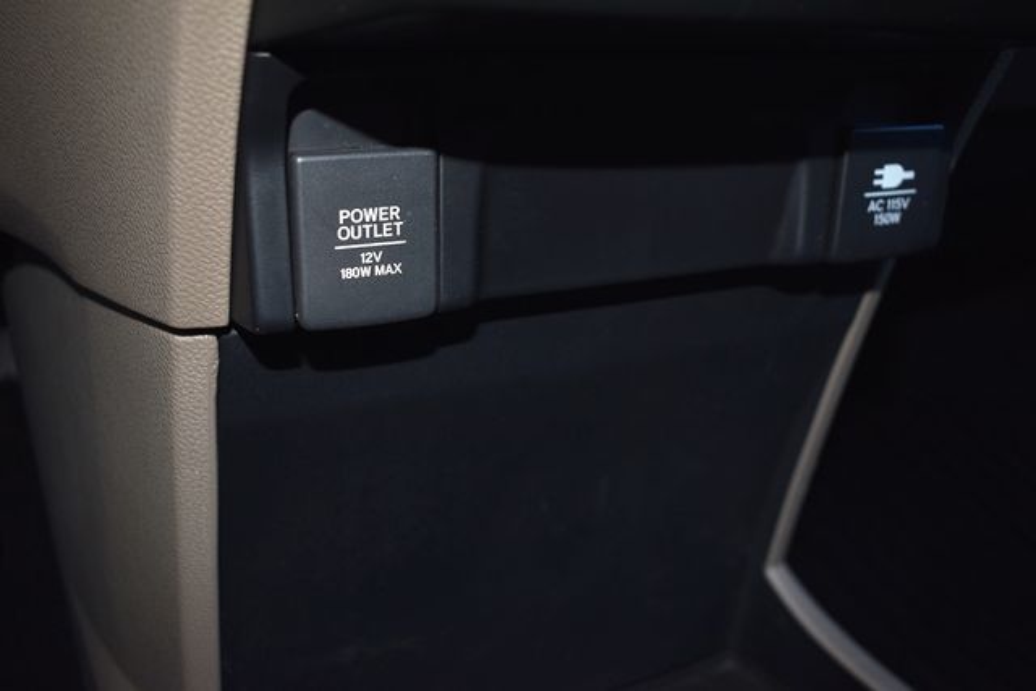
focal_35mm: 36
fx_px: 1036
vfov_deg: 36.9
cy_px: 346
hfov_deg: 53.1
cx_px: 518
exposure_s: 1/125
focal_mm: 24
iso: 220
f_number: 3.8
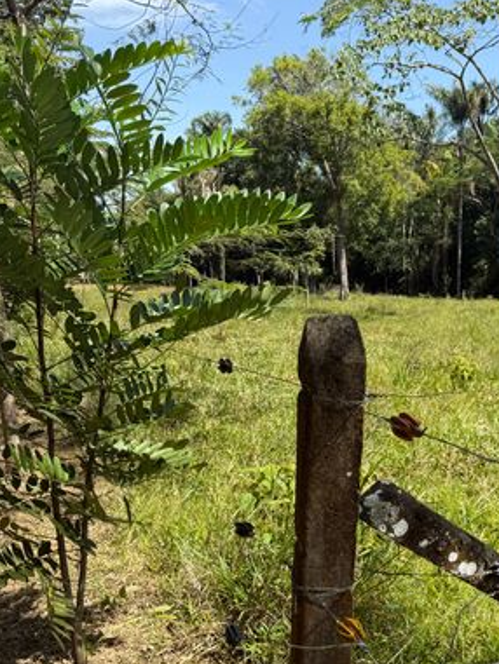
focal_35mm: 42
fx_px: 807
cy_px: 482
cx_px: 396
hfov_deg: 33.4
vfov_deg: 43.6
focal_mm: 6.76
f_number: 1.78
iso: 80
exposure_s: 1/2053
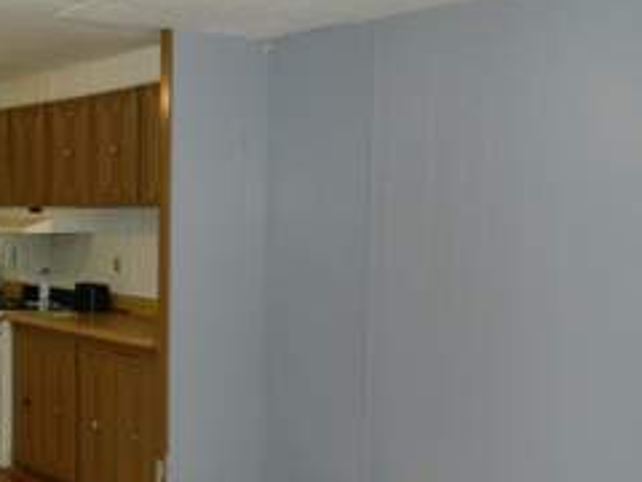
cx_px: 32
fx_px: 927
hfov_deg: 35.3
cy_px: 299
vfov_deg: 29.0
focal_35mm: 50
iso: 200
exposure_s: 1/30
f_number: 3.1
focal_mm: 4.5
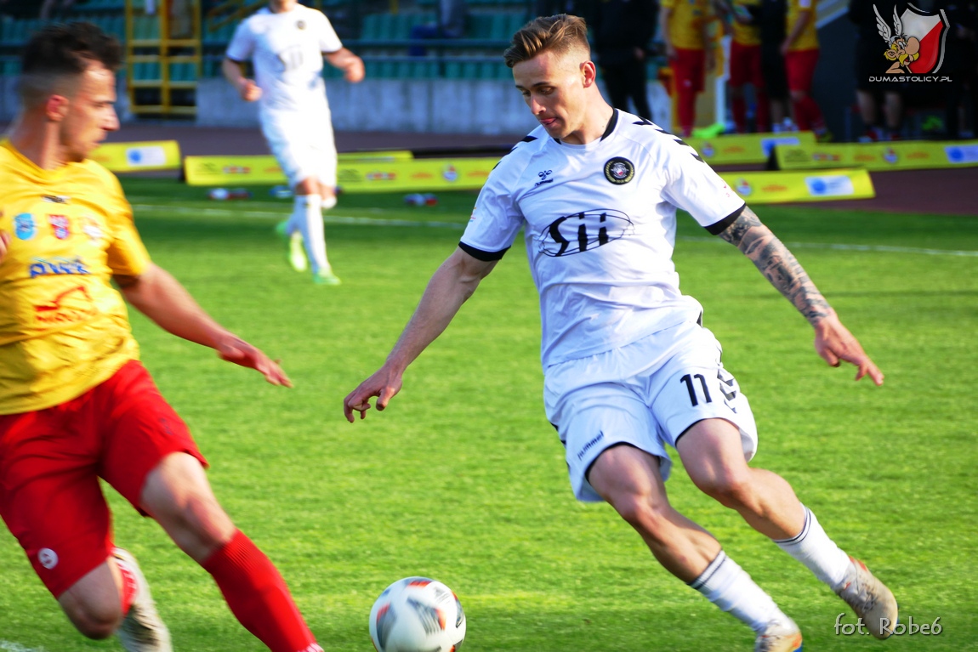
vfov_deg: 4.5
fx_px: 8286
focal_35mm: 305
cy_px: 326
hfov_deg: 6.8
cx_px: 489
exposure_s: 1/250
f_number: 4
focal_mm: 111.12
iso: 125
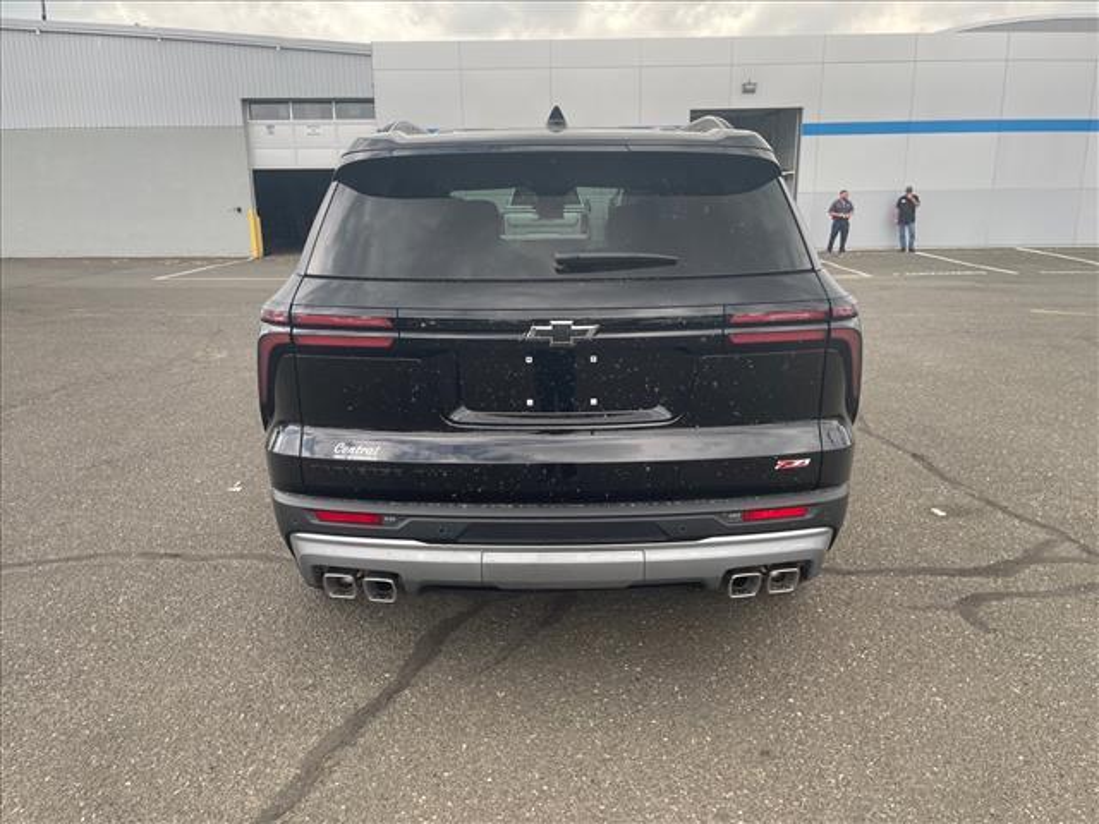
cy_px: 412
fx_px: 825
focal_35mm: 26
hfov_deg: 67.3
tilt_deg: -13.9
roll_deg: +0.4
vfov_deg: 53.1
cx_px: 550
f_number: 1.6
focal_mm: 4.2
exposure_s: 1/278
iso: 32
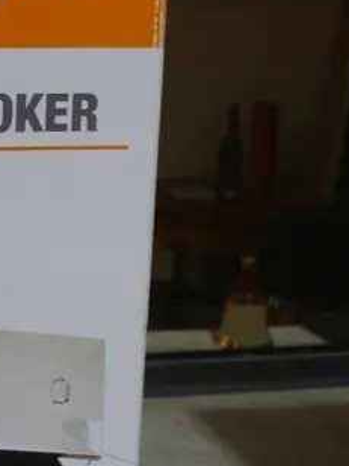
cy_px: 127
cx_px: -119
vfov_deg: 20.9
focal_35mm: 93
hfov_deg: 15.1
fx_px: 1250
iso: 200
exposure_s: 1/60
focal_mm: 14
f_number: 3.5
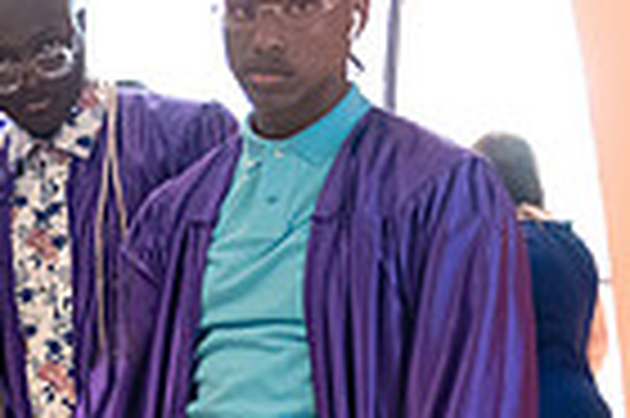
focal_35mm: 107
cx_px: -469
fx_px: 1870
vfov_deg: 12.6
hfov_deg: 16.4
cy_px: 442
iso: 4000
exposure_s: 1/125
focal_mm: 24
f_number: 3.5
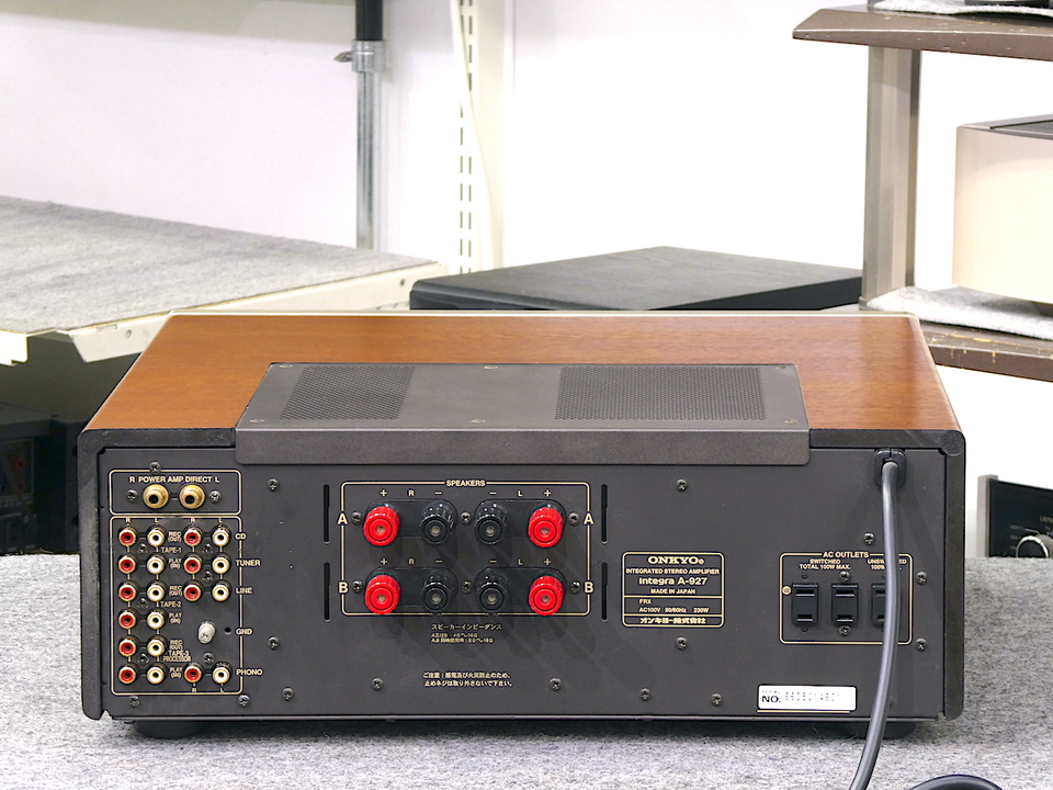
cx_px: 526
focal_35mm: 135
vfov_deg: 11.0
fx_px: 4107
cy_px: 395
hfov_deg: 14.6
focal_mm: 24.2
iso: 100
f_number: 5.3
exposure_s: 1/2
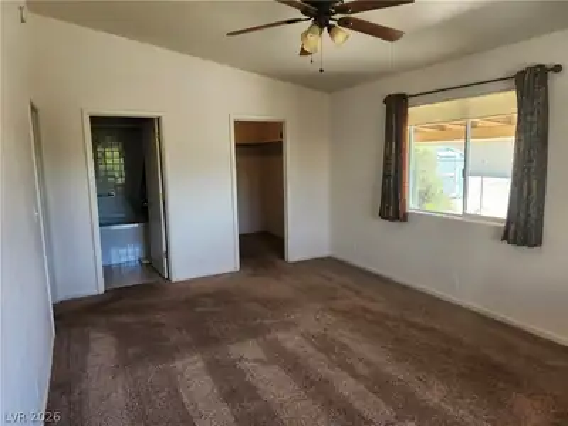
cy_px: 213
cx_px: 284
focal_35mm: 23
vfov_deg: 58.9
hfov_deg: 73.9
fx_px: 377
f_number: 1.8
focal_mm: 5.54
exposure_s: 1/180
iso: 125
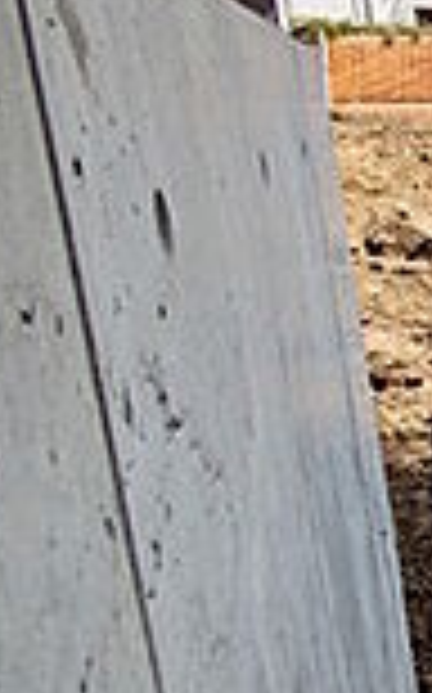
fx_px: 1095
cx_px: 1174
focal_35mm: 58
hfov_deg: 12.9
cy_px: 315
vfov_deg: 35.1
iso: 50
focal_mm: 1.83
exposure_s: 1/1783
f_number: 2.2
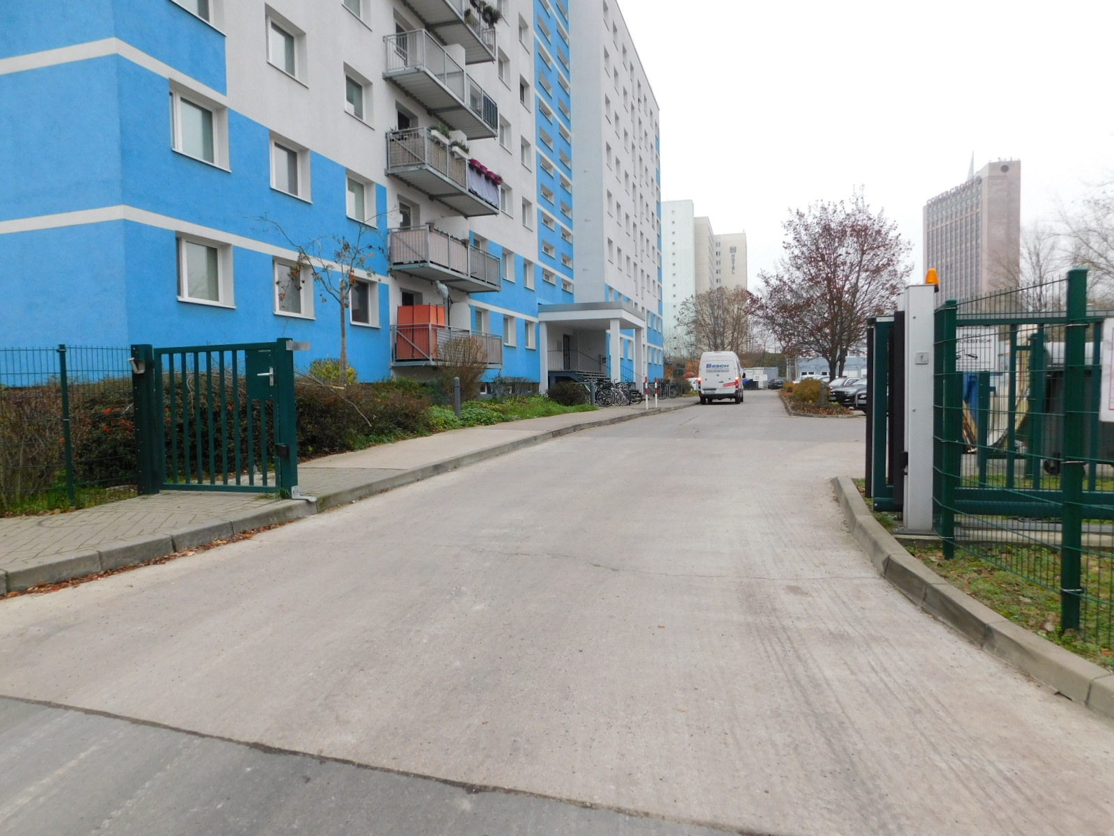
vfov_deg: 58.9
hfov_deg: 73.9
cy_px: 418
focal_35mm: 23
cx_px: 557
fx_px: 740
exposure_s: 1/100
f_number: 3
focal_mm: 4
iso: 125
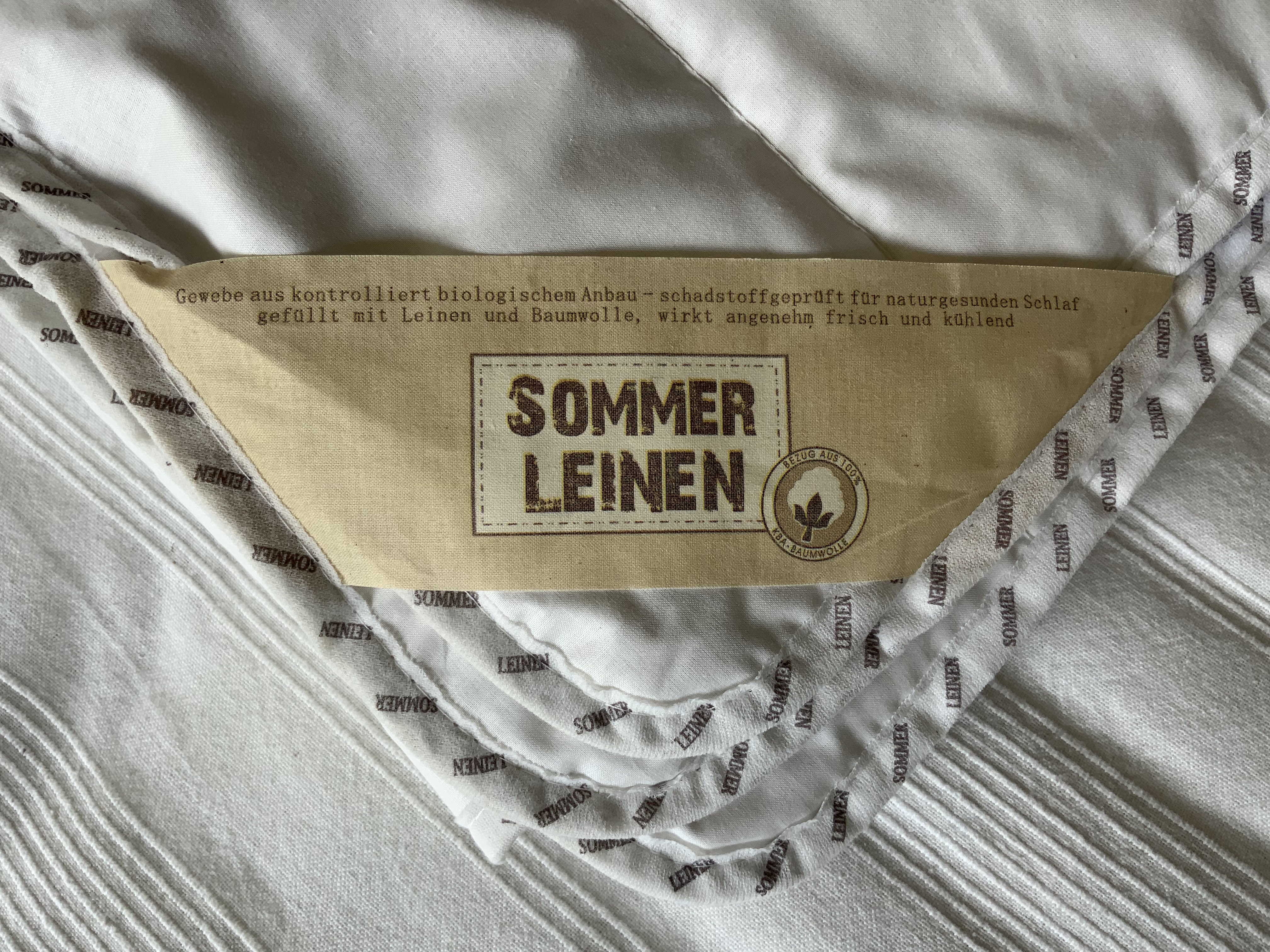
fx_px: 1064
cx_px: 635
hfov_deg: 61.7
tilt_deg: -72.4
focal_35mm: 29
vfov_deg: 48.2
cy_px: 476
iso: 16
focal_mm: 3
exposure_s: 1/148
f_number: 1.8
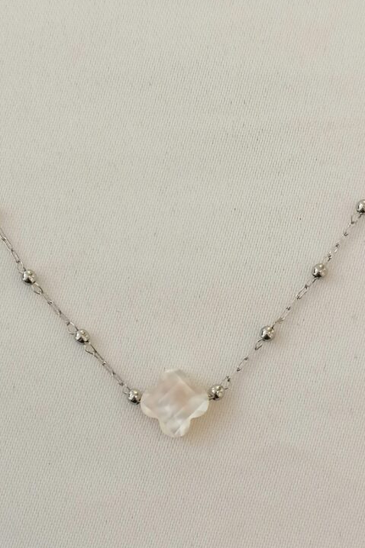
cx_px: 182
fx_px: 1400
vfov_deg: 22.1
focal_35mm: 92
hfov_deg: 14.8
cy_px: 178
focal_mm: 4.75
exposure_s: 1/50
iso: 50
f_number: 1.8
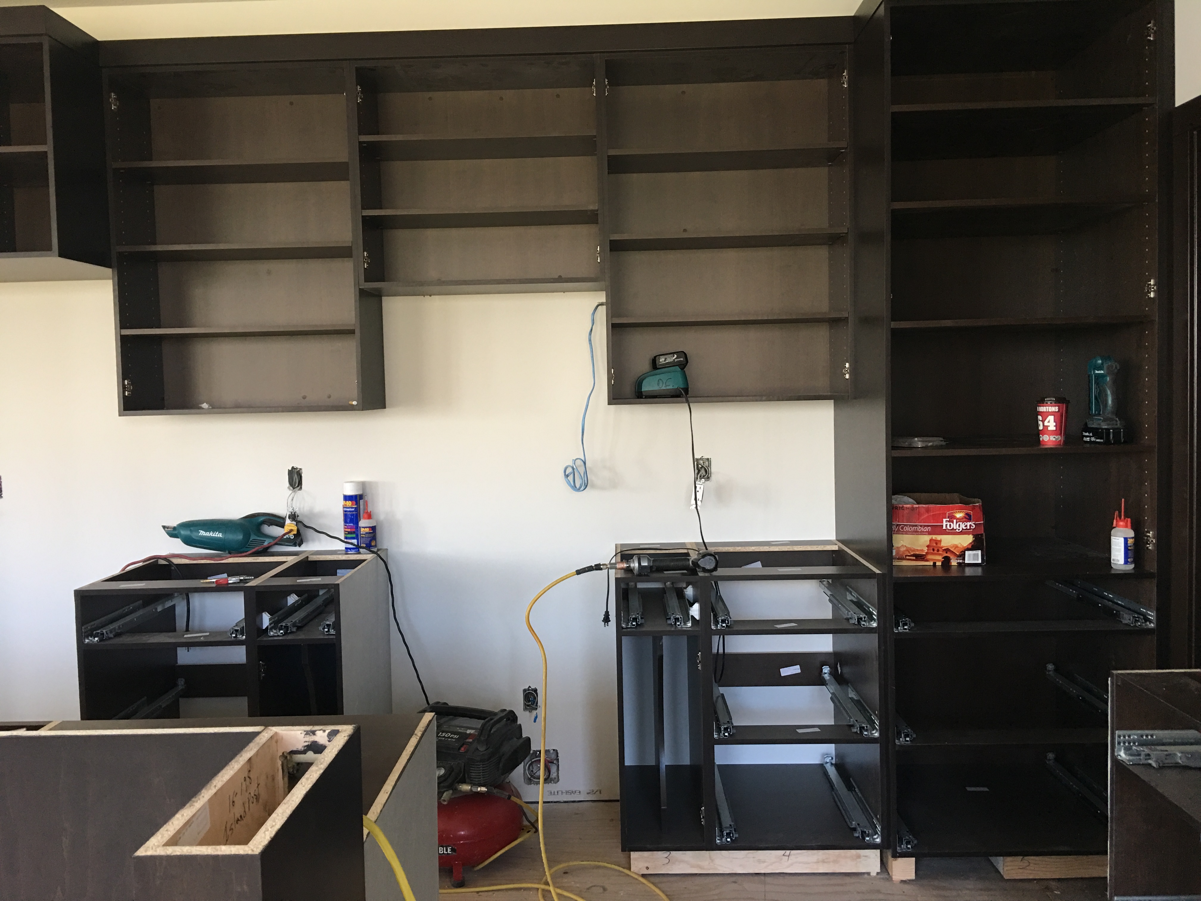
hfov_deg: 61.7
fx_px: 1006
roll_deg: +0.1
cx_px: 600
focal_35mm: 29
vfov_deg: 48.2
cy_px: 450
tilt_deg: -2.6
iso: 50
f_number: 2.2
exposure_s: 1/15
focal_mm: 4.15
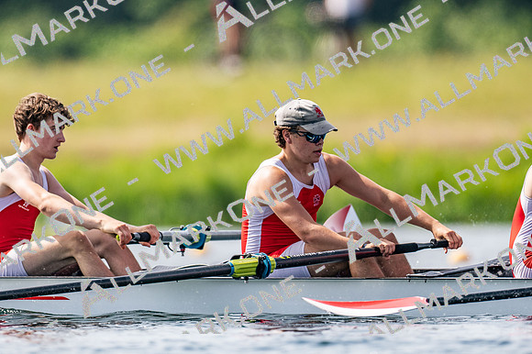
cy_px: 177
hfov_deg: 2.3
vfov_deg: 1.5
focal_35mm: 900
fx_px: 13292
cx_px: 266
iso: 220
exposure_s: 1/2500
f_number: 4
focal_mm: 600
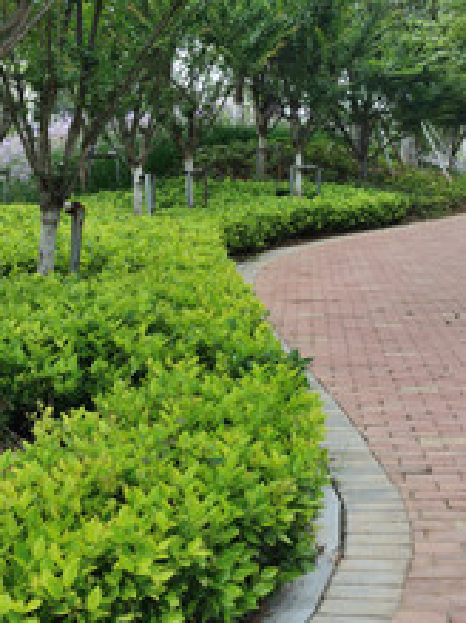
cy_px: 179
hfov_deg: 22.3
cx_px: 430
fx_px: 1150
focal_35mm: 64
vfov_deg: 29.9
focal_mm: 27
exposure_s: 1/80
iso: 125
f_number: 8
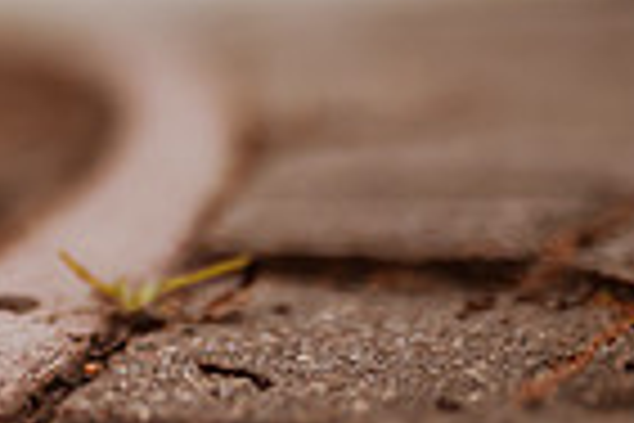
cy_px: -54
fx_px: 2536
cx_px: -333
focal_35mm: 144
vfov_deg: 9.4
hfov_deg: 13.4
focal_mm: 35
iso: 500
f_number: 1.4
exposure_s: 1/6400
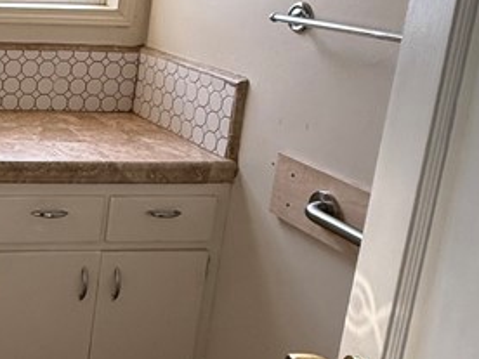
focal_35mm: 52
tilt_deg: -11.2
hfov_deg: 29.2
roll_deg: -2.9
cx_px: -154
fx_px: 720
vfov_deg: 27.5
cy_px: 78
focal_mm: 2.22
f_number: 2.2
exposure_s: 1/99
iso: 160
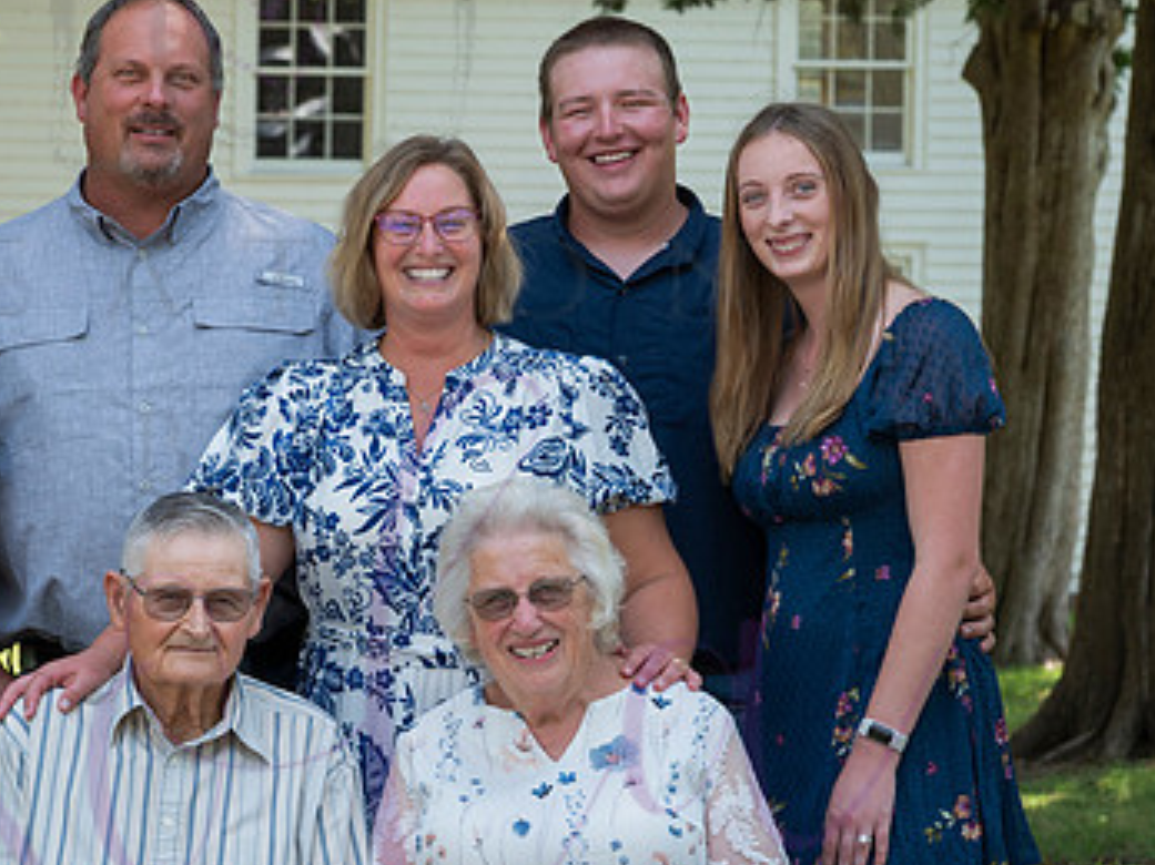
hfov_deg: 12.6
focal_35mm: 156
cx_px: 273
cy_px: 441
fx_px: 5203
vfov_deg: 9.5
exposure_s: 1/160
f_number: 8
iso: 400
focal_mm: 97
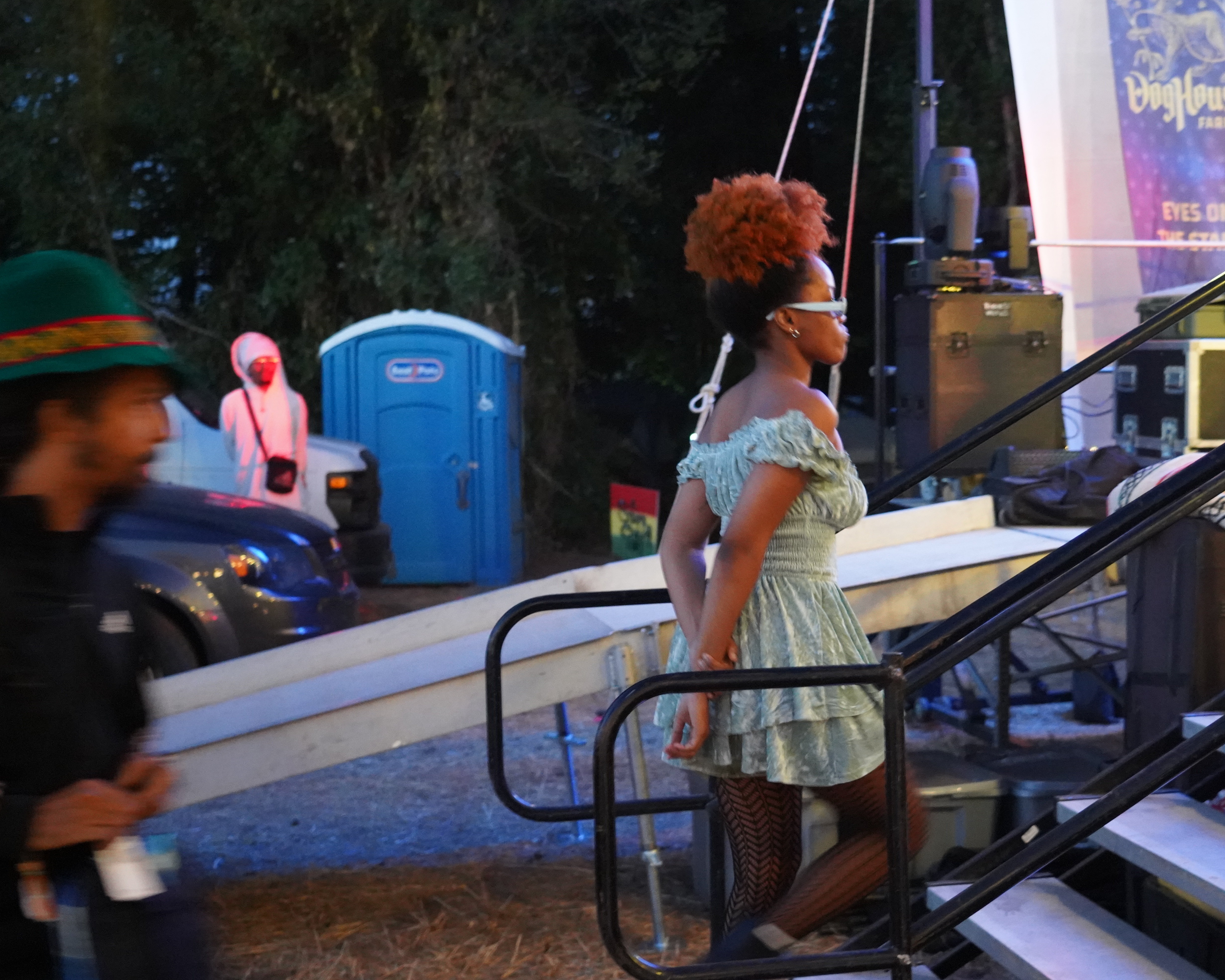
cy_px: 488
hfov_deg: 37.9
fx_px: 1777
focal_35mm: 49
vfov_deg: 30.8
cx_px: 733
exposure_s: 1/15
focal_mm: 43
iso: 12800
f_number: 4
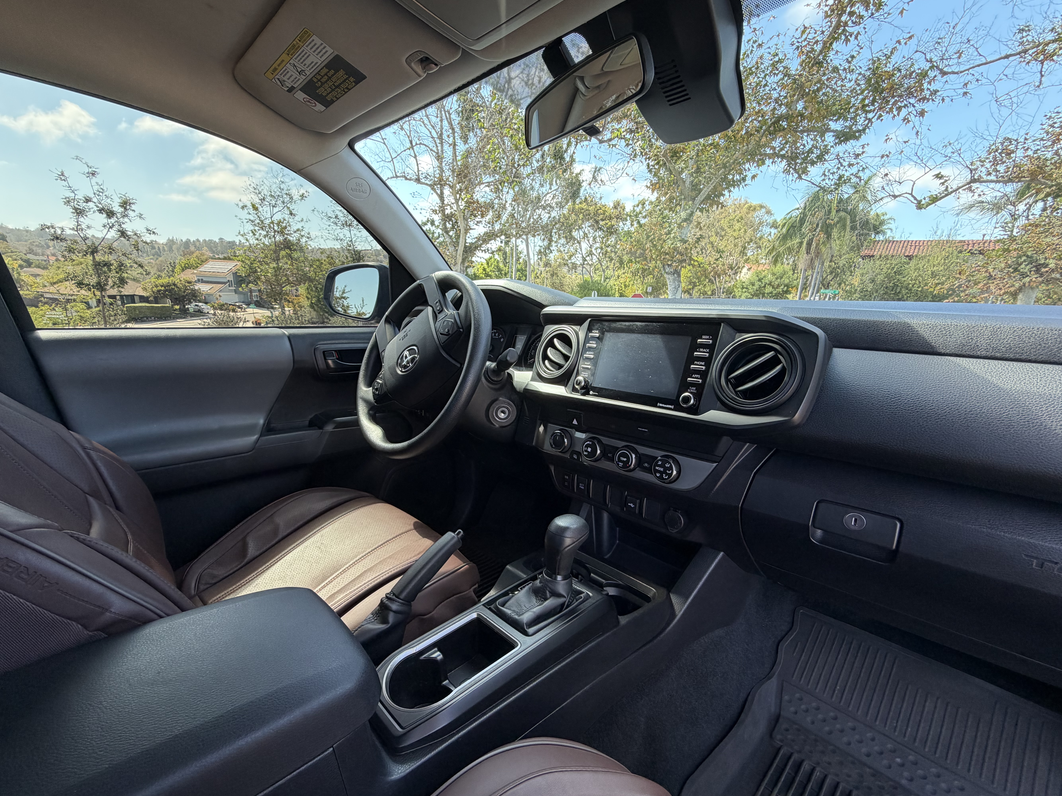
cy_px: 424
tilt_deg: -16.0
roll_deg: -2.6
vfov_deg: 81.6
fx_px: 460
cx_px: 511
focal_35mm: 15
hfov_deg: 98.1
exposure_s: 1/121
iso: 80
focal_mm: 2.22
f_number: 2.2
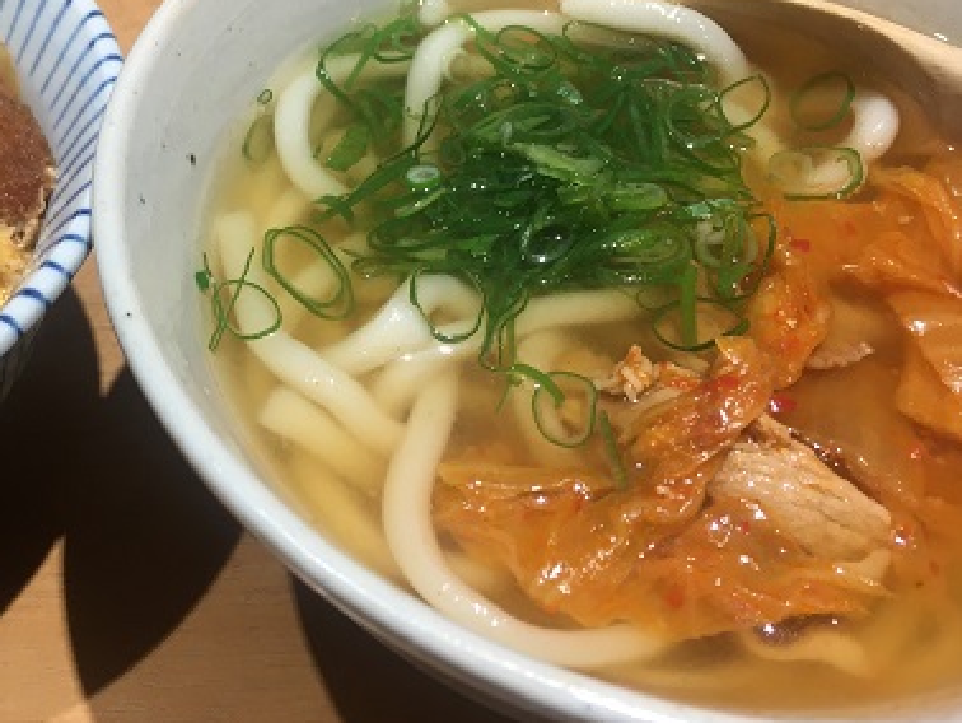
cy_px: 303
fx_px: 1279
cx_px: 234
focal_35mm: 46
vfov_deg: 31.5
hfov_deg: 40.0
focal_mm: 4.15
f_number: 2.2
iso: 25
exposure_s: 1/30
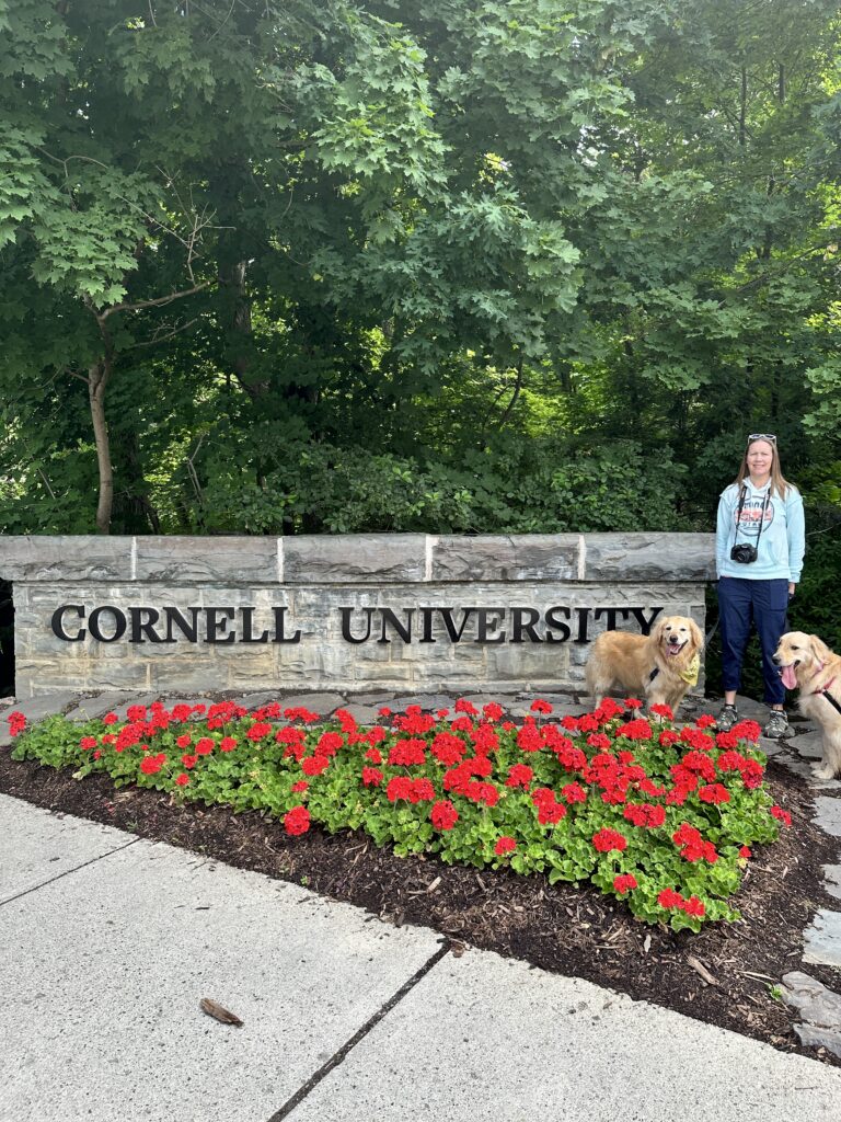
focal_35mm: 24
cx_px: 420
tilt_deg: -5.4
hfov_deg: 56.8
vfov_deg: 71.6
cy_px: 561
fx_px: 777
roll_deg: +0.1
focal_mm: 6.86
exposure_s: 1/903
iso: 80
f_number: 1.78
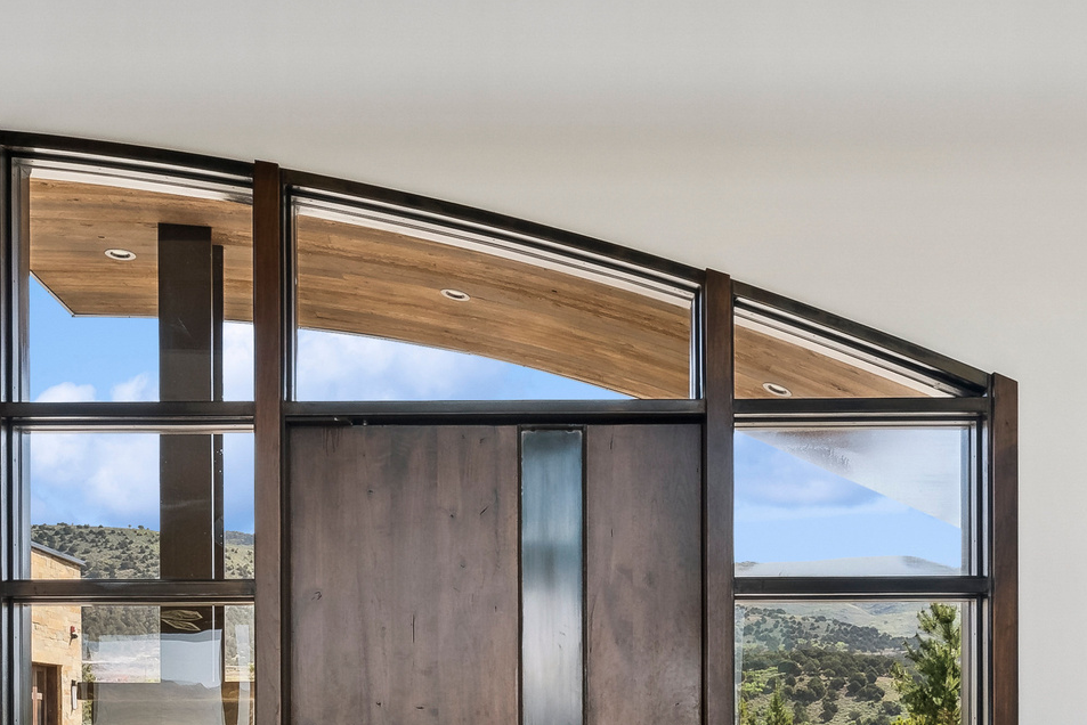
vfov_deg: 29.0
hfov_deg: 45.4
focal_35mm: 43
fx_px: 1299
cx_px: 532
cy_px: 742
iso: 1600
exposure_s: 1/2000
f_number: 7.1
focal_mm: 20
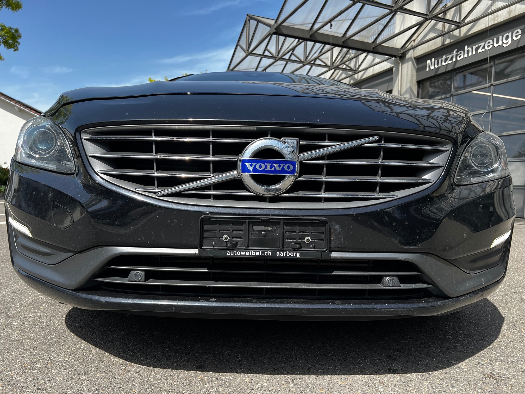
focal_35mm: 26
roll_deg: -1.9
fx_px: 394
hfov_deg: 67.3
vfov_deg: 53.1
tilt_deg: -2.1
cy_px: 197
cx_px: 262
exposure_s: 1/1361
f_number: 1.5
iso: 50
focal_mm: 5.7
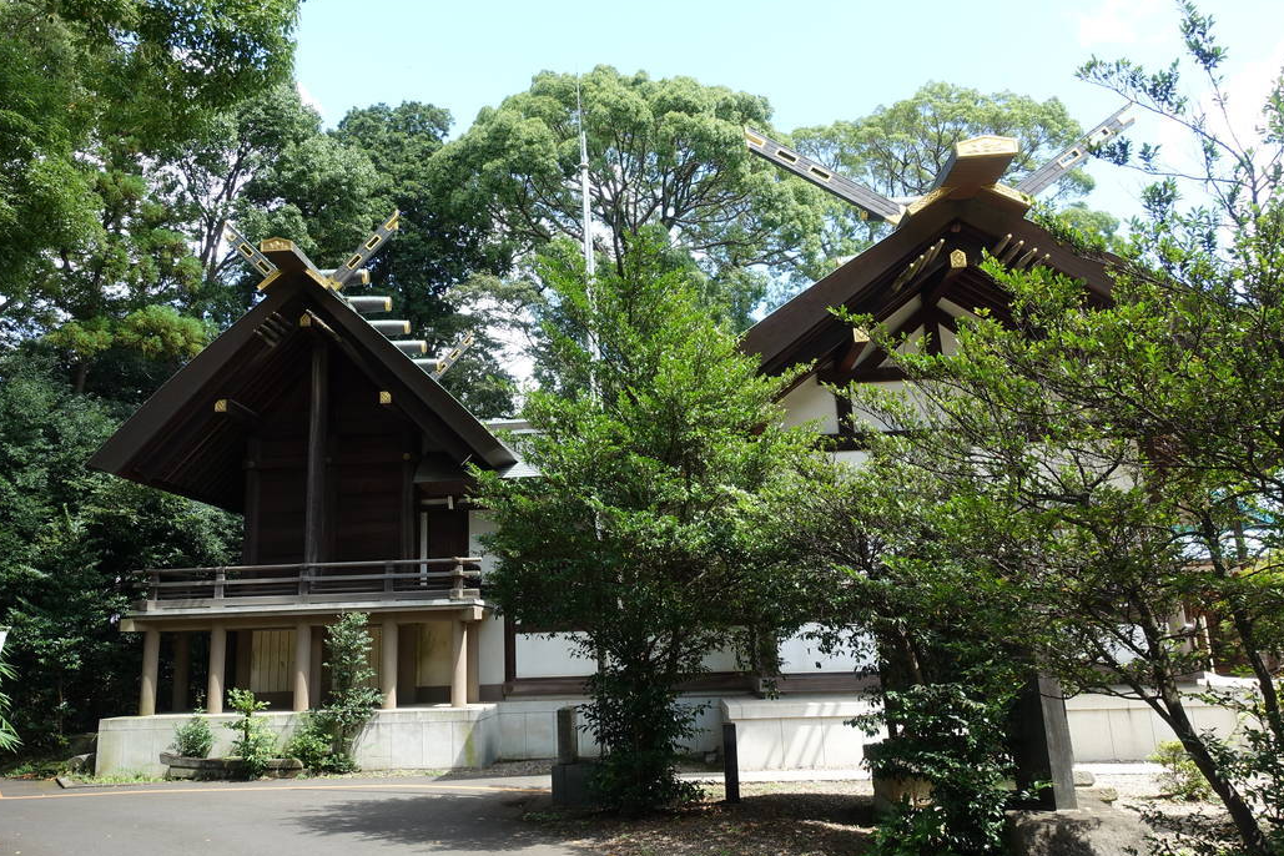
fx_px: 999
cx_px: 571
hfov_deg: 65.3
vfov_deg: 46.3
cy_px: 382
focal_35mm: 28
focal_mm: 8.8
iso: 125
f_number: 5.6
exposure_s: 1/100
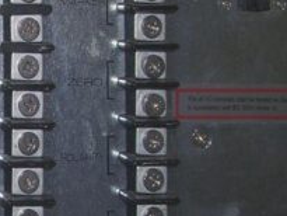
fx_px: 921
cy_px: 180
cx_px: -52
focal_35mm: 111
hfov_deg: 17.0
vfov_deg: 13.3
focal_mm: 6.2
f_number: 2.7
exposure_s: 1/60
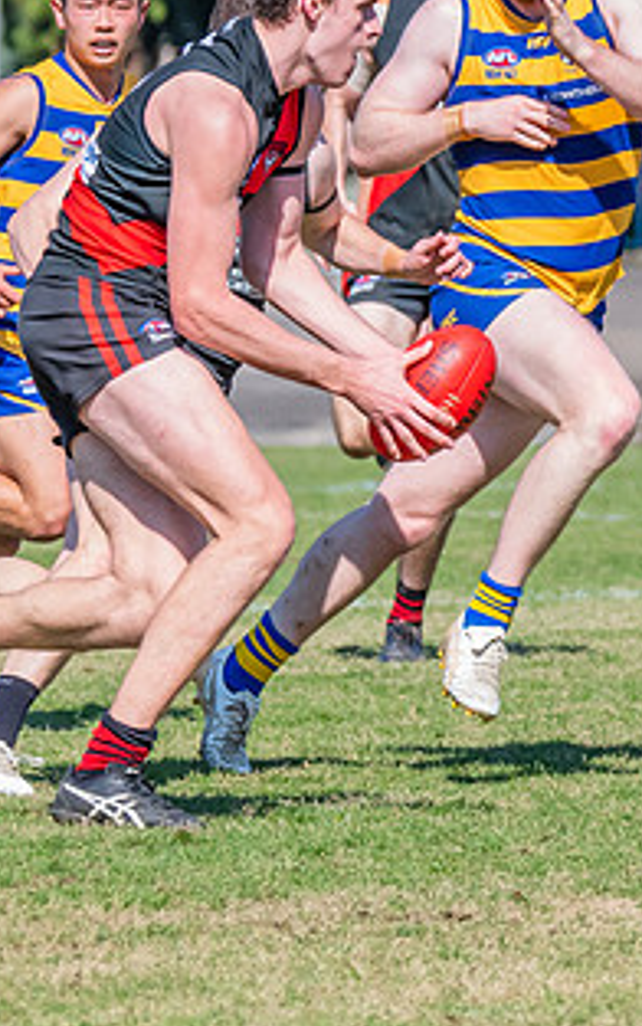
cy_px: 400
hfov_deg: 1.6
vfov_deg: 2.5
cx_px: 303
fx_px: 23259
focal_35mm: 832
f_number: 8
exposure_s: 1/1600
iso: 800
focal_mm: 240
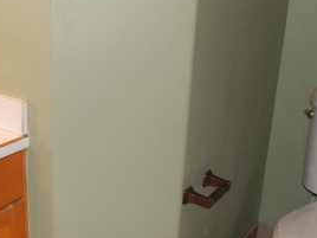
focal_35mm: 55
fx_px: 504
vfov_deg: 26.6
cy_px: 117
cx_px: 78
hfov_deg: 34.2
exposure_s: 1/30
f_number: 3
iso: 200
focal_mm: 4
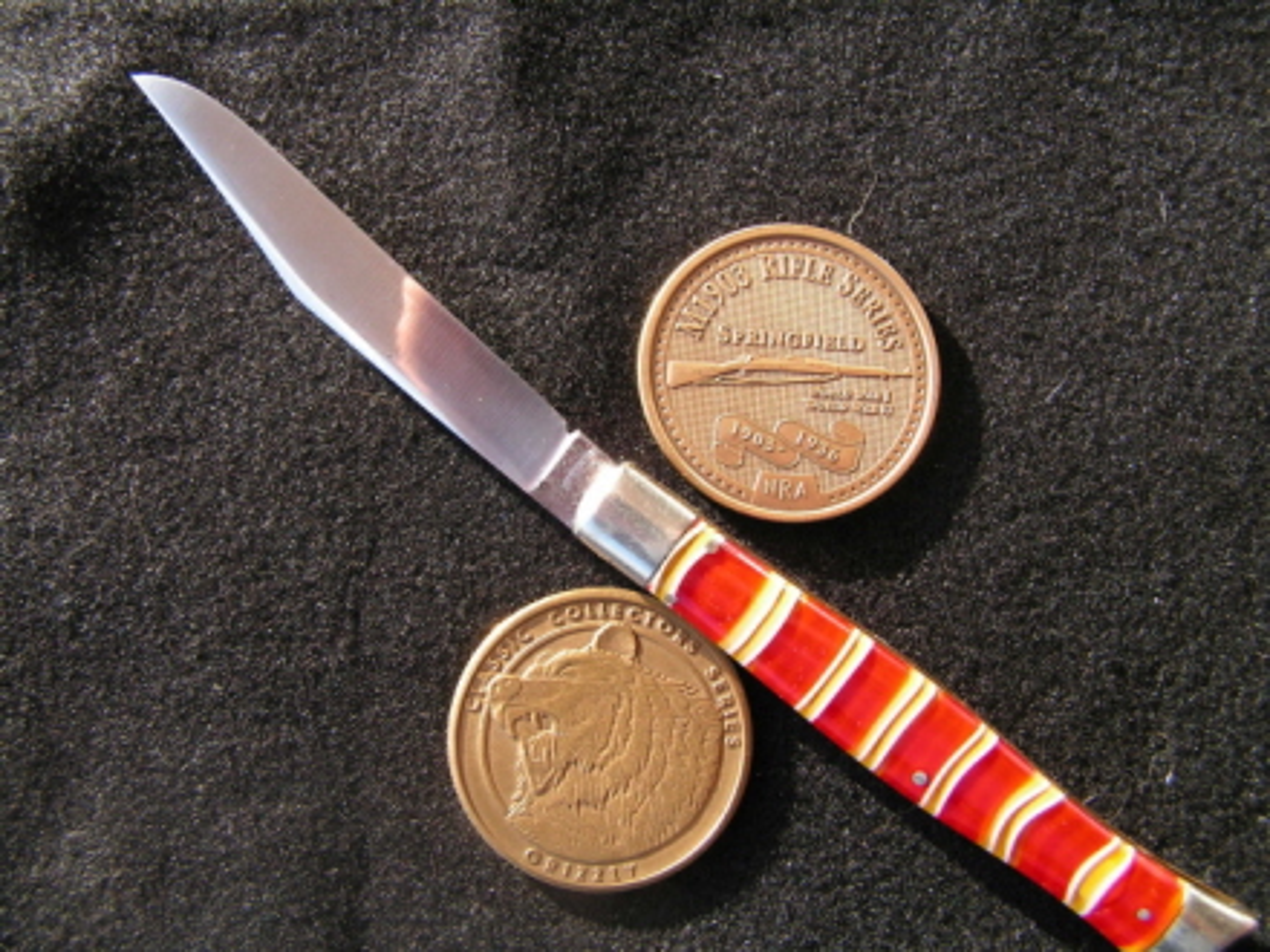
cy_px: 476
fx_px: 1394
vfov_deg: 37.7
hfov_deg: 49.0
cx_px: 635
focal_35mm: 38
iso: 50
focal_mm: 6.3
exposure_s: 1/100
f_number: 4.5
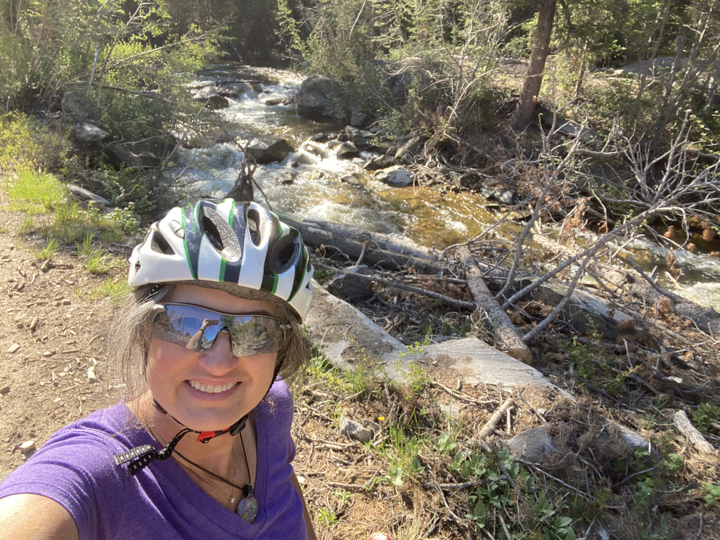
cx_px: 360
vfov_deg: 58.9
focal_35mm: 23
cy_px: 270
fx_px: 478
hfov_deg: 73.9
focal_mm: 2.71
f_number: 2.2
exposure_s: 1/130
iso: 25
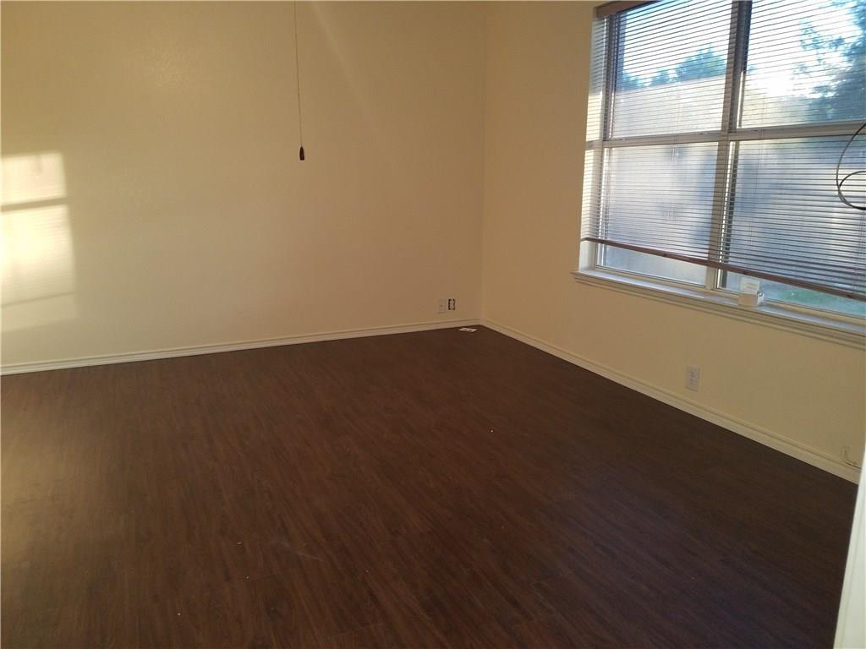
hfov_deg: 67.3
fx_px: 650
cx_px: 433
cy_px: 324
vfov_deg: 53.1
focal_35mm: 26
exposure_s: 1/24
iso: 160
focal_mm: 4.2
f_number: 1.7
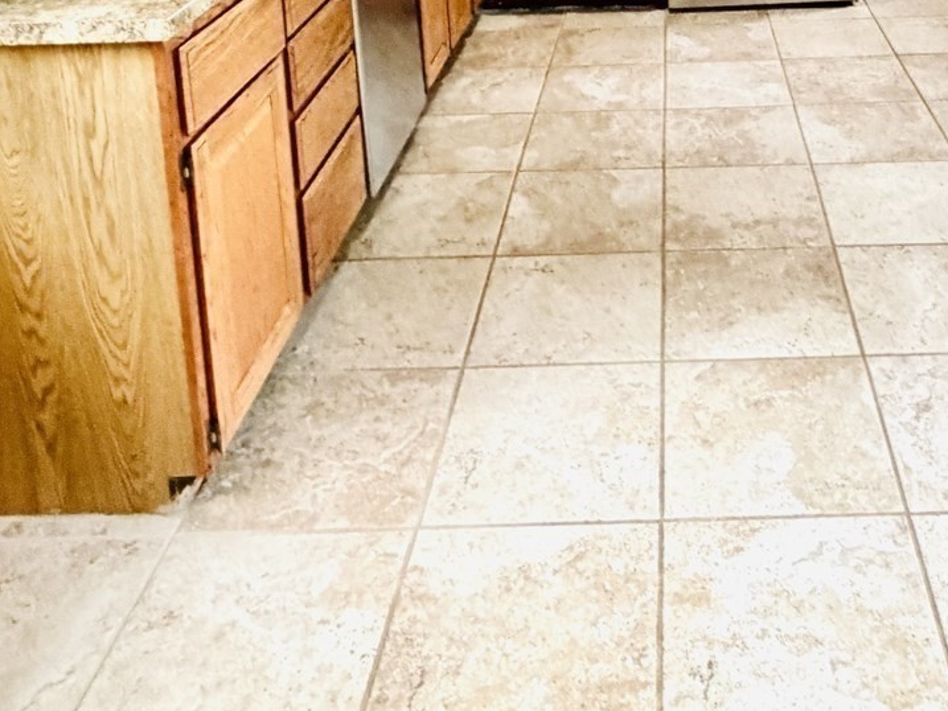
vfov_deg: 29.9
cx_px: 665
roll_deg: +2.9
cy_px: -176
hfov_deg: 45.7
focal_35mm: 40
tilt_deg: -6.4
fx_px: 1096
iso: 640
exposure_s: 1/60
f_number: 2.2
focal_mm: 2.22
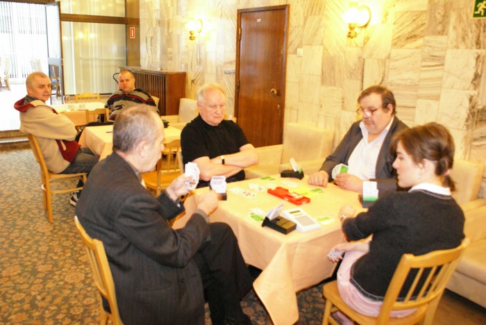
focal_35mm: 30
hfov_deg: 61.9
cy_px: 162
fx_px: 405
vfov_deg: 43.7
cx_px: 243
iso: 1600
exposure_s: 1/15
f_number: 4
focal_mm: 20
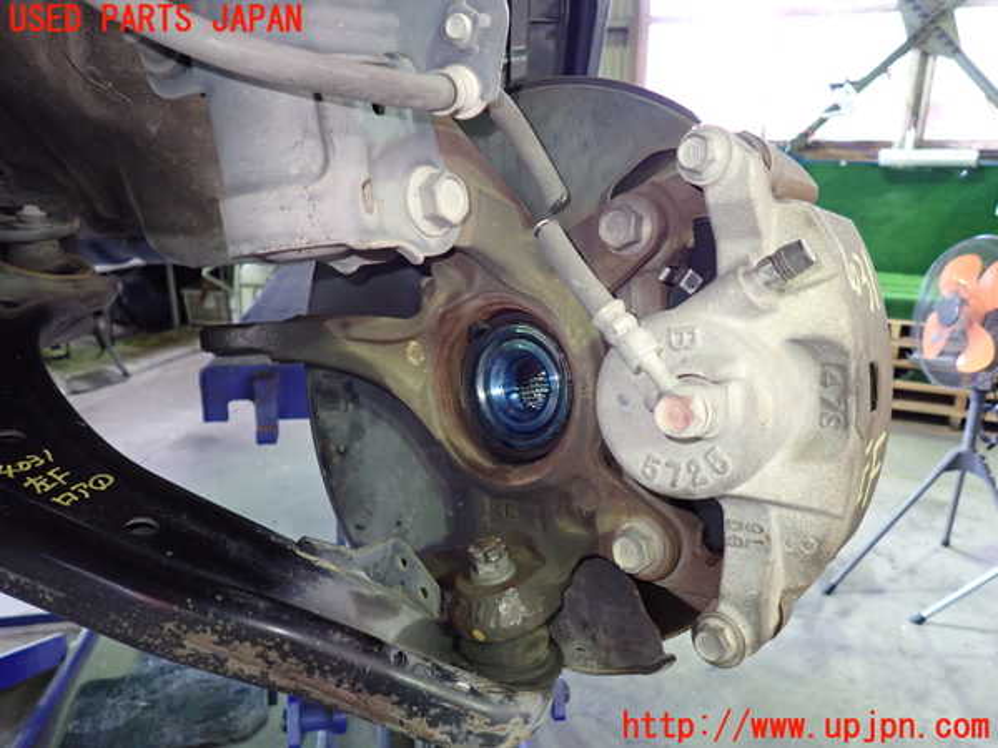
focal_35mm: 25
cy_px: 374
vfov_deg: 54.9
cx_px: 499
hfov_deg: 69.4
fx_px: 721
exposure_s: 1/30
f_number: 2
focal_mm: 4.5
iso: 500
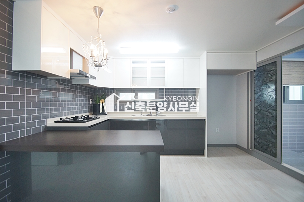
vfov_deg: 72.0
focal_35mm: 16
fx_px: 139
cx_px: 152
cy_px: 101
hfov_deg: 95.0
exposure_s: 1/100
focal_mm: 11
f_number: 3.5
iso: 800
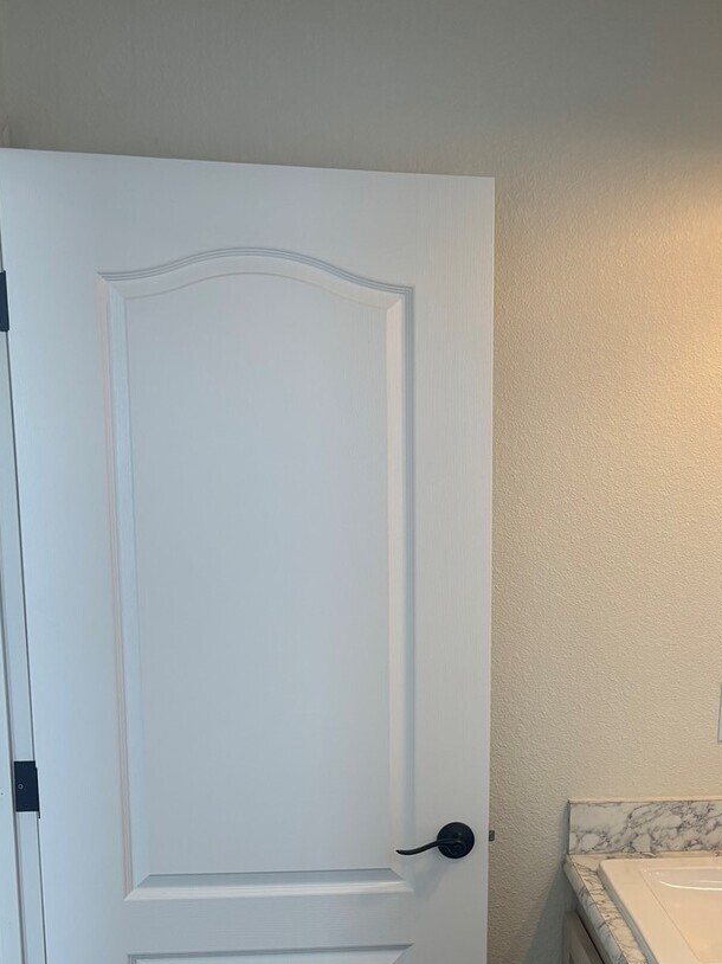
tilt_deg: -10.5
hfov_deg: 30.7
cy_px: 701
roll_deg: -2.6
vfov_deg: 40.3
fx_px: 1280
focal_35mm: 46
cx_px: 581
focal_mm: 5.96
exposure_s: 1/120
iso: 64
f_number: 1.6
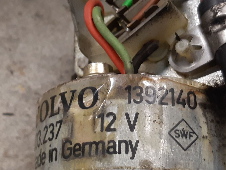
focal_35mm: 43
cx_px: 99
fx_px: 281
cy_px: 97
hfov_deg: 43.8
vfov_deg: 33.6
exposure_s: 1/50
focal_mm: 3.93
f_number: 1.7
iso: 125
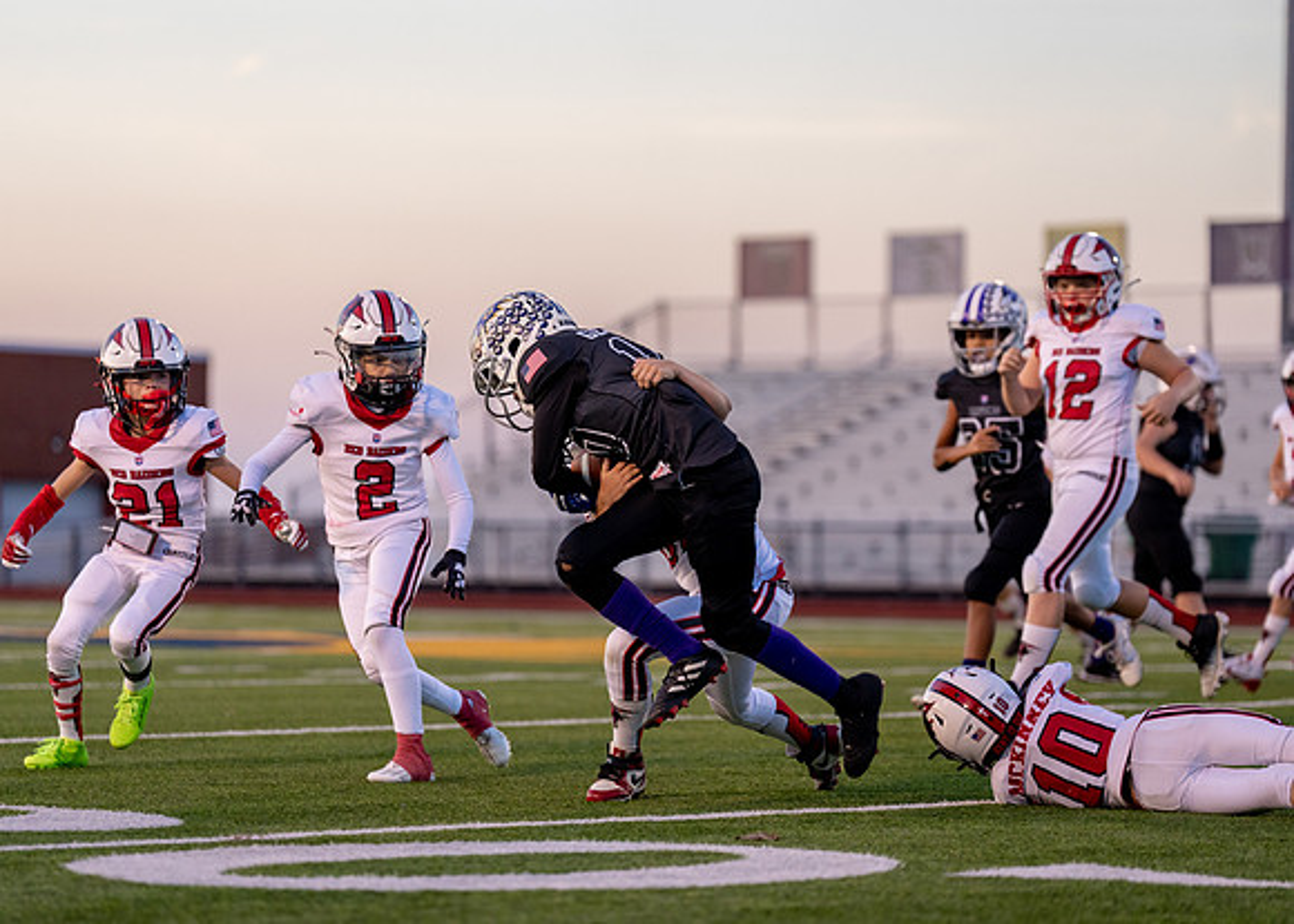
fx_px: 5467
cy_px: 462
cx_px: 647
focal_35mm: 149
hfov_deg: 13.5
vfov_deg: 9.7
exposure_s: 1/1000
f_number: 2.8
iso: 1600
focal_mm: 142
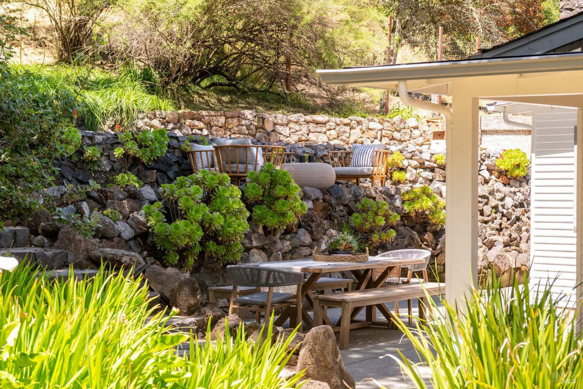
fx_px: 1134
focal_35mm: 70
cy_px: 194
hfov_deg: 28.8
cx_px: 292
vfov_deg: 19.5
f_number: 9
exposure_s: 1/250
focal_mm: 70
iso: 640
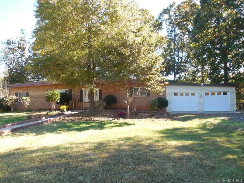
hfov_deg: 69.4
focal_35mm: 25
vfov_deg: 54.9
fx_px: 176
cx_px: 122
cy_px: 92
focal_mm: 4.5
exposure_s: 1/160
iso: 125
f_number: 3.3
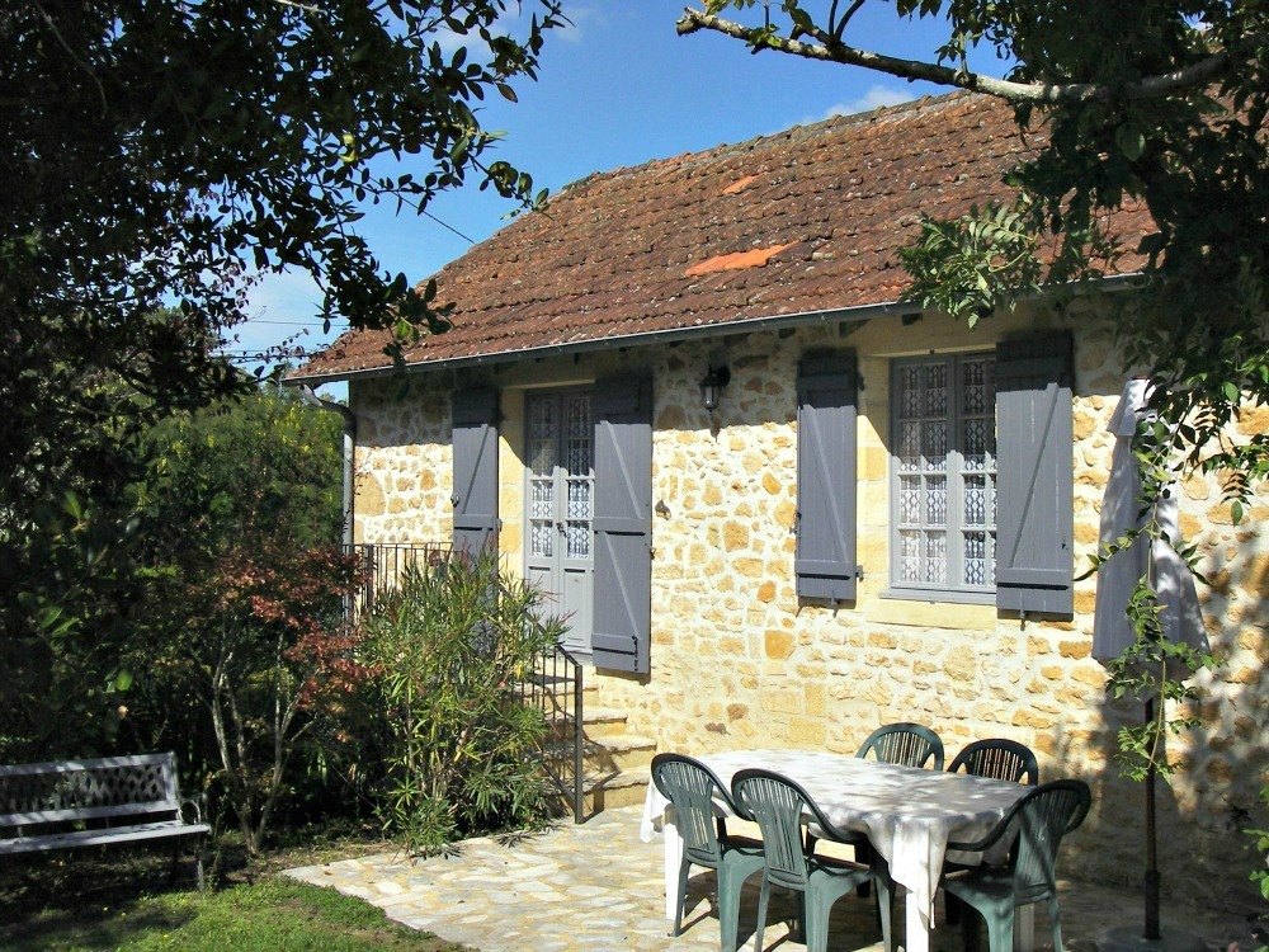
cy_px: 476
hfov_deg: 42.9
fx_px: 1613
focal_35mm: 44
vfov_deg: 32.9
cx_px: 634
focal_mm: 7.3
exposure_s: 1/320
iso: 50
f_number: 6.8
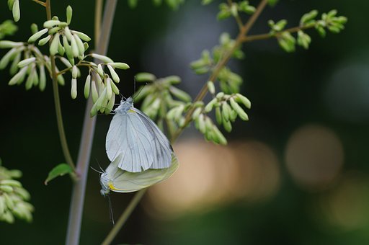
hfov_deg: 15.2
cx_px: 184
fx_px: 1382
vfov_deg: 10.1
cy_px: 122
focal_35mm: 135
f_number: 3.5
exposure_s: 1/125
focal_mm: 90
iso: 200
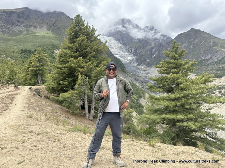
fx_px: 156
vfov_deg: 56.8
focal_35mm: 24
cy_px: 84
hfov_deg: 71.6
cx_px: 112
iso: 80
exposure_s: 1/2252
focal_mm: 6.86
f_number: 1.78
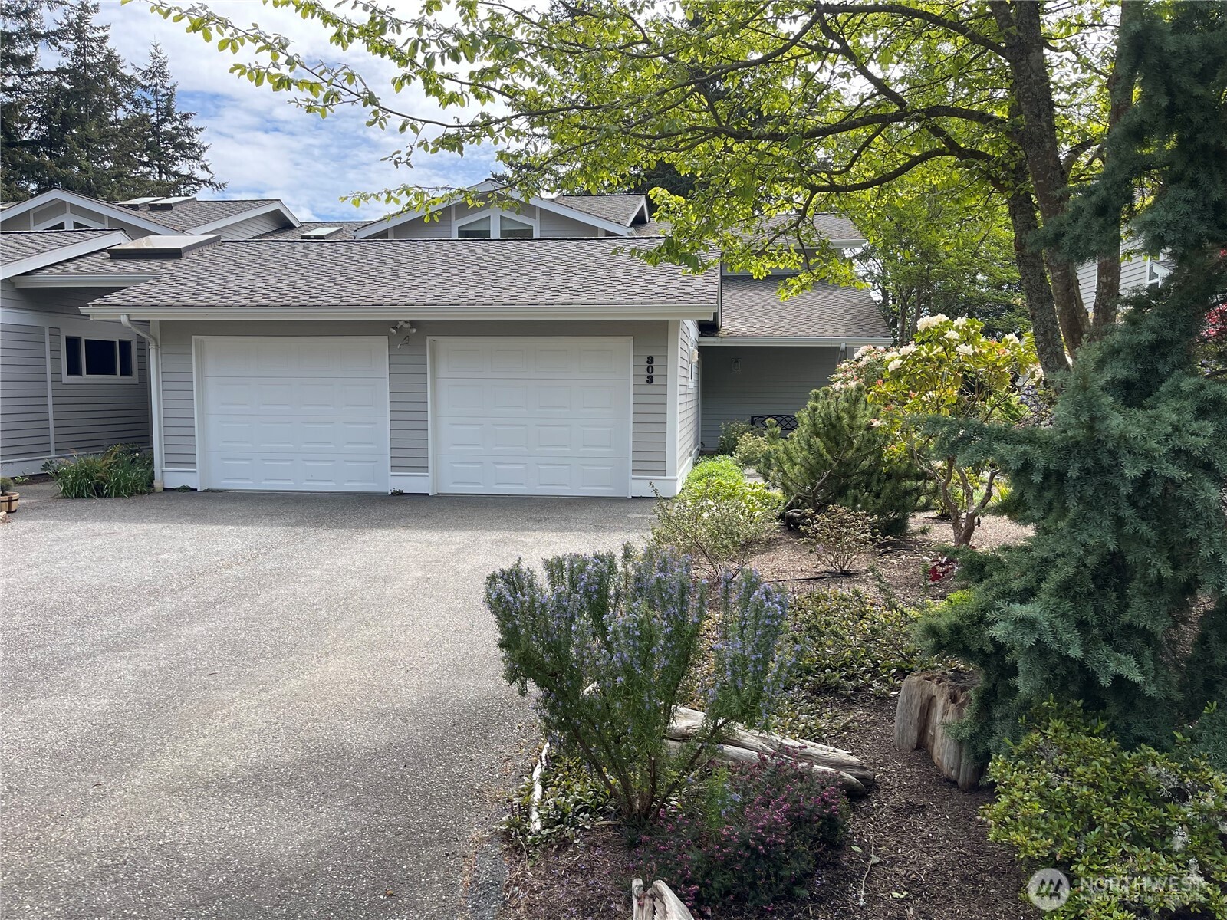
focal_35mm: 25
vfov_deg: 54.9
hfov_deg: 69.4
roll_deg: -0.8
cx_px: 614
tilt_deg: -5.5
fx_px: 886
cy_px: 460
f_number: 1.6
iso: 32
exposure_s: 1/1266
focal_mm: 5.1
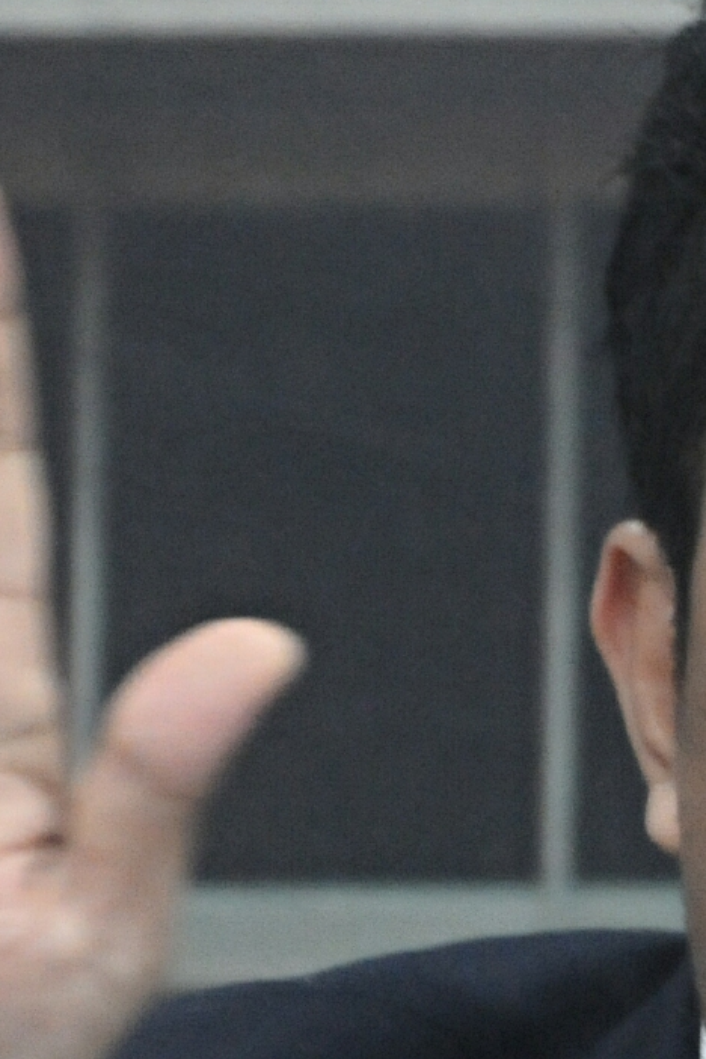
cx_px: 813
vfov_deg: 2.0
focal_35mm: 1049
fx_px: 30856
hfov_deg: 1.3
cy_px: 605
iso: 2000
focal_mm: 240
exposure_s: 1/50
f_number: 5.3
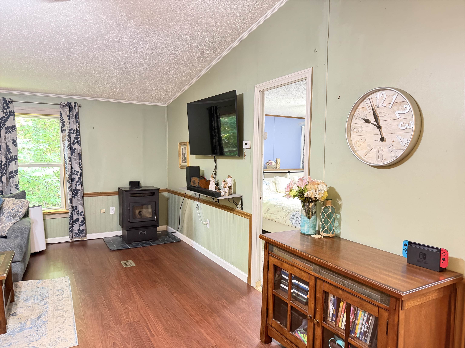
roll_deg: -1.0
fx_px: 322
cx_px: 232
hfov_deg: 71.6
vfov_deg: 56.8
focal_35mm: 24
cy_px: 174
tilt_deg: -4.0
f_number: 1.78
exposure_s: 1/30
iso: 1000
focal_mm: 6.76
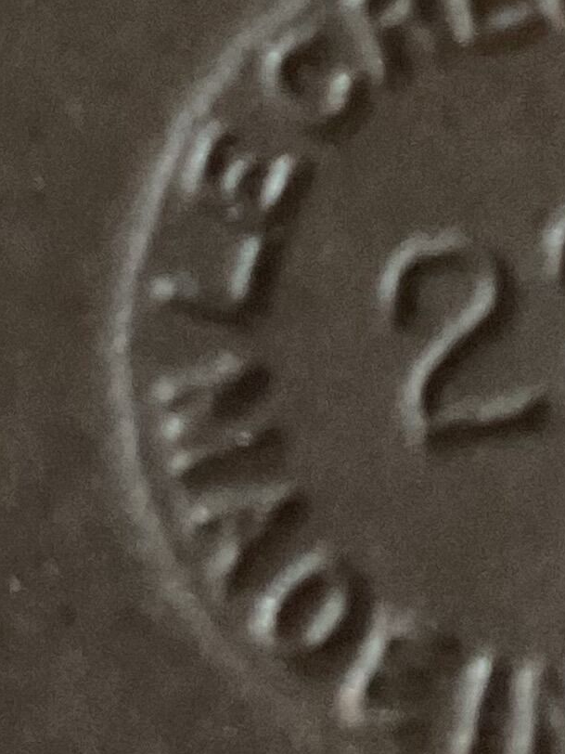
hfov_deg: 10.2
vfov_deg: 12.9
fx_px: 3134
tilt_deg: -81.5
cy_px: -402
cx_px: 526
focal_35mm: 144
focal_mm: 3
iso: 500
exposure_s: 1/30
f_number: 1.8
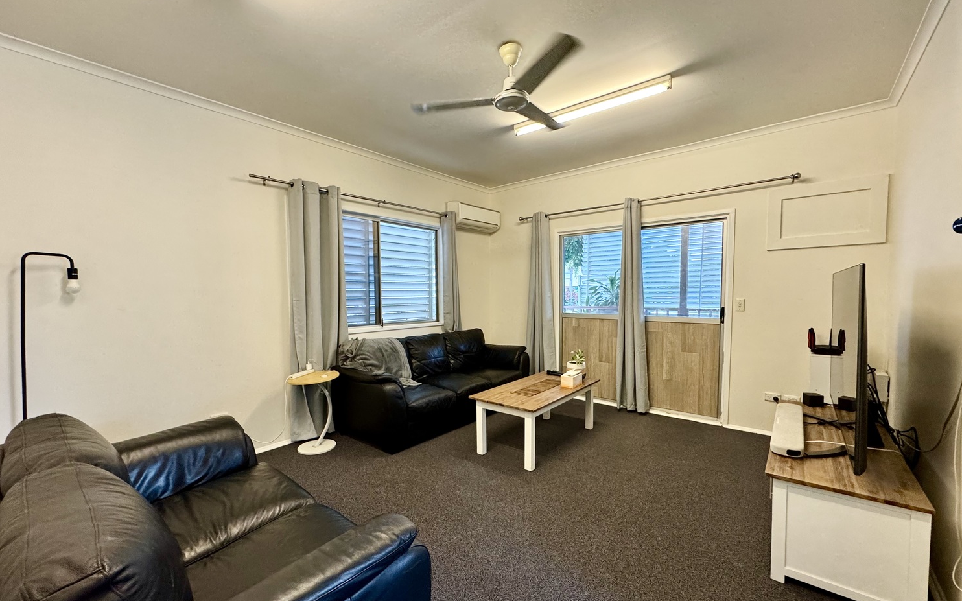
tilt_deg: -3.7
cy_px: 317
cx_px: 484
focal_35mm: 15
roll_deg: +0.9
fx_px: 393
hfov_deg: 101.5
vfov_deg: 74.7
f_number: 2.2
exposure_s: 1/100
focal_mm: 2.22
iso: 250
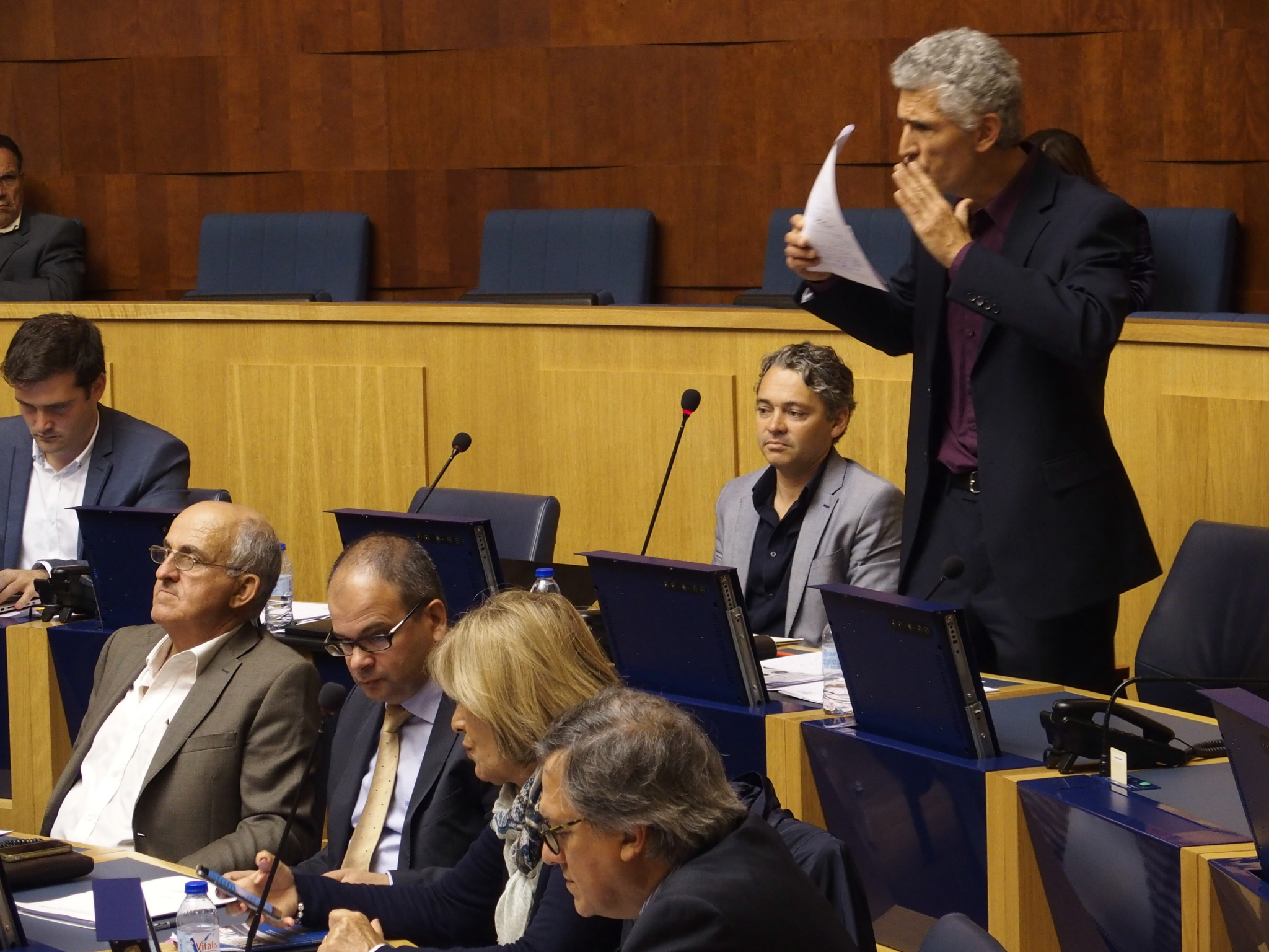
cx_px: 634
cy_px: 476
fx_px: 4106
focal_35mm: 112
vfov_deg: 13.2
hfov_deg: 17.6
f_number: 2.8
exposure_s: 1/60
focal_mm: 24
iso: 640
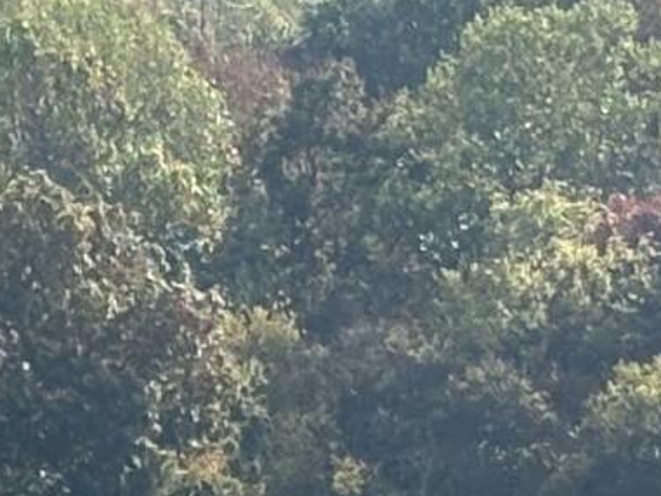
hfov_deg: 4.8
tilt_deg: -0.7
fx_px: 7812
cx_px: -156
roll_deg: +1.6
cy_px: 1252
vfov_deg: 3.6
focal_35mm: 409
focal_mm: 5.96
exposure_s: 1/1205
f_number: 1.6
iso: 32
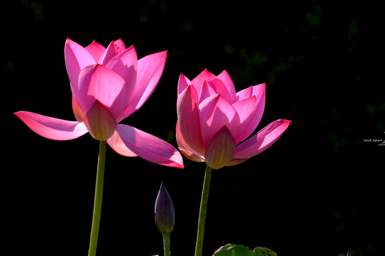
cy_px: 127
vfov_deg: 3.0
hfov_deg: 4.6
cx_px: 234
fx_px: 4817
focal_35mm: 451
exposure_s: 1/250
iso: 100
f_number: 11
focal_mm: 220
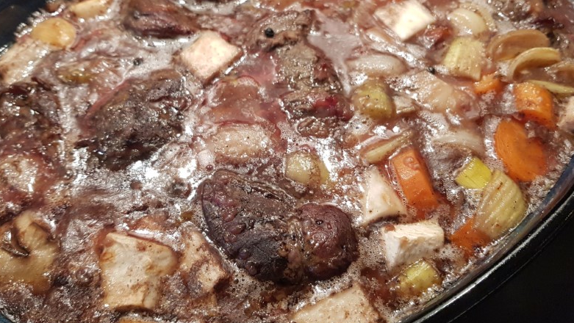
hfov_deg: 66.0
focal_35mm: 29
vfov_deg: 40.1
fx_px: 442
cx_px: 284
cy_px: 137
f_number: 1.7
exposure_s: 1/33
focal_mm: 4.2
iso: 200
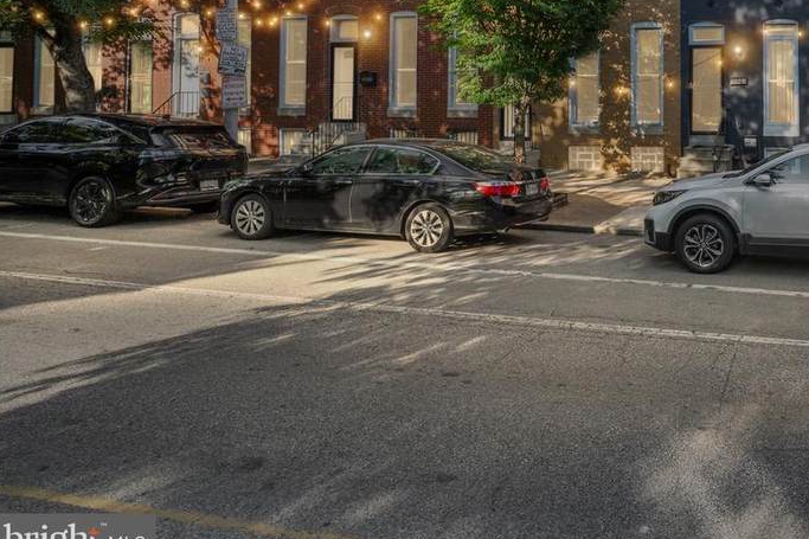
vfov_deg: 40.5
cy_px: 62
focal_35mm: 30
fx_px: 674
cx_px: 750
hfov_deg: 53.1
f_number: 10
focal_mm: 16
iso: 125
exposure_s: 1/320
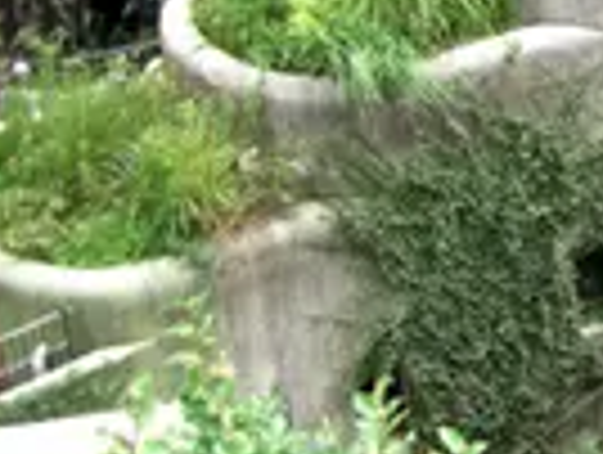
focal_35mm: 133
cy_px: 119
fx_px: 2321
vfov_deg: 11.2
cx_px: 1004
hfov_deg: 13.6
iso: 64
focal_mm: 6.3
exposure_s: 1/160
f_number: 3.4
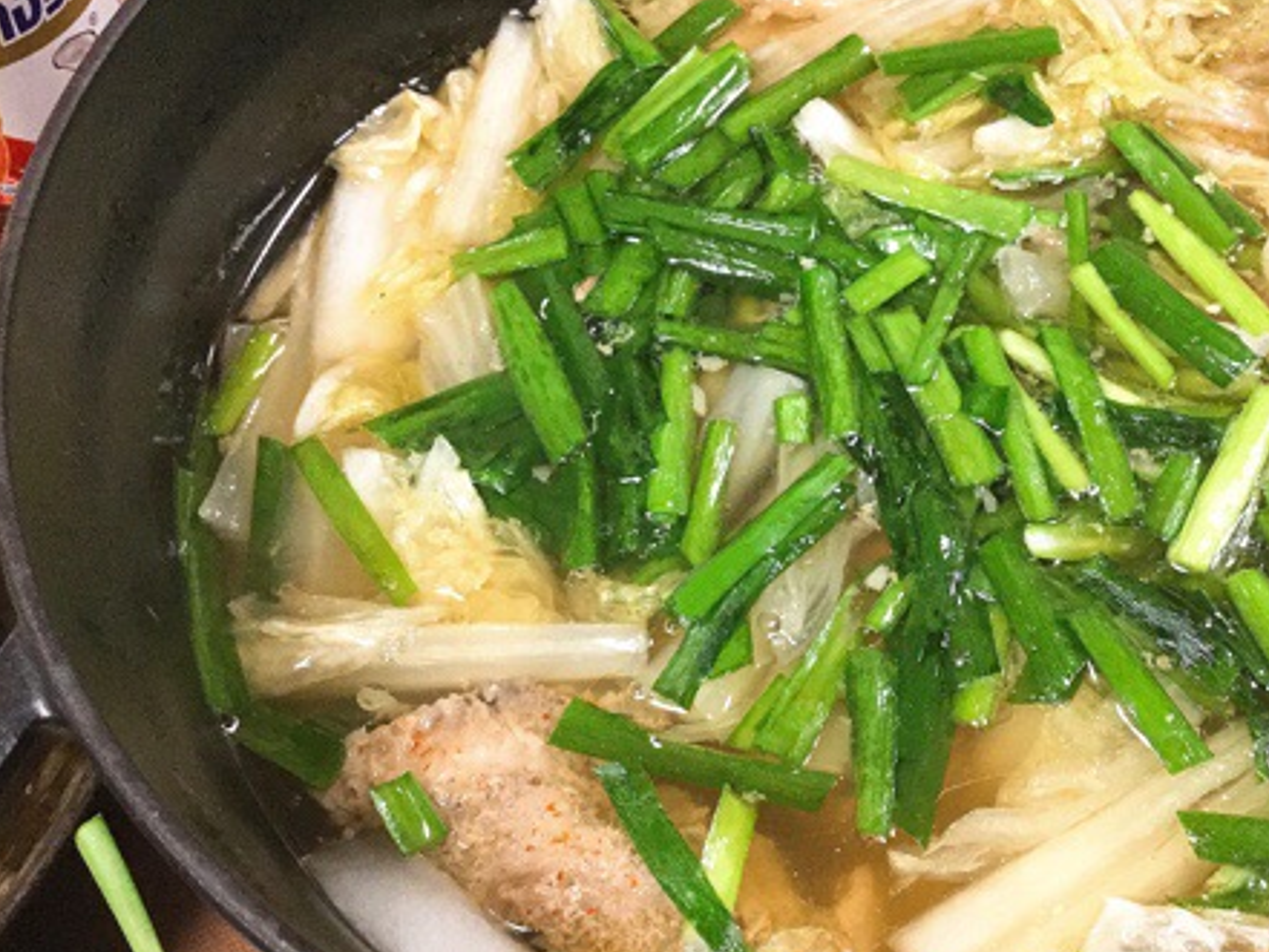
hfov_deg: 41.4
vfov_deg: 32.2
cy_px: 529
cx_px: 875
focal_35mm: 45
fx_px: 1650
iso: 160
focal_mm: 3.3
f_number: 2.4
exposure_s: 1/30
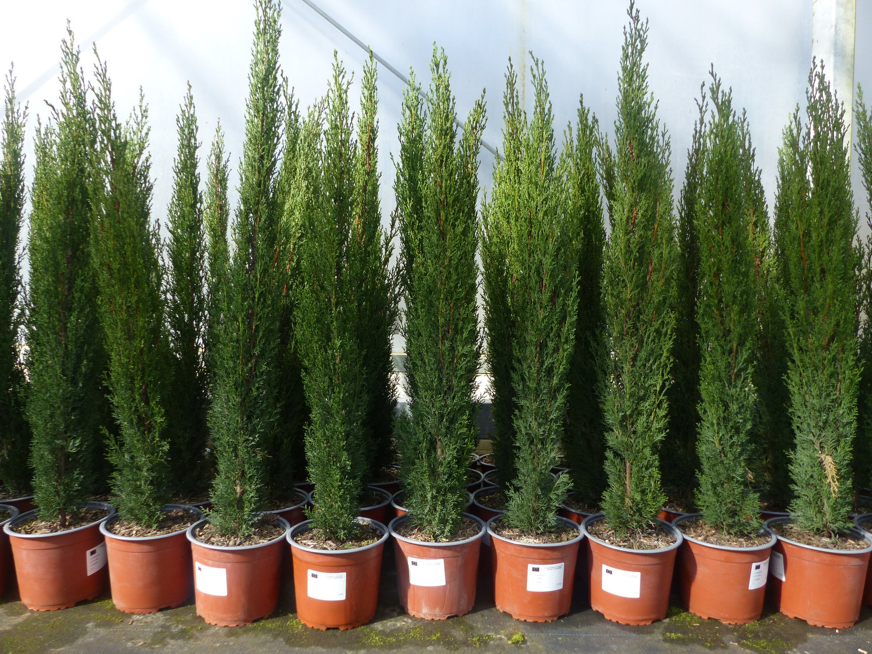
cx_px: 436
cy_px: 327
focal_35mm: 25
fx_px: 630
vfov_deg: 54.9
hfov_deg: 69.4
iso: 100
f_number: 4
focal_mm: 4.5
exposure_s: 1/400
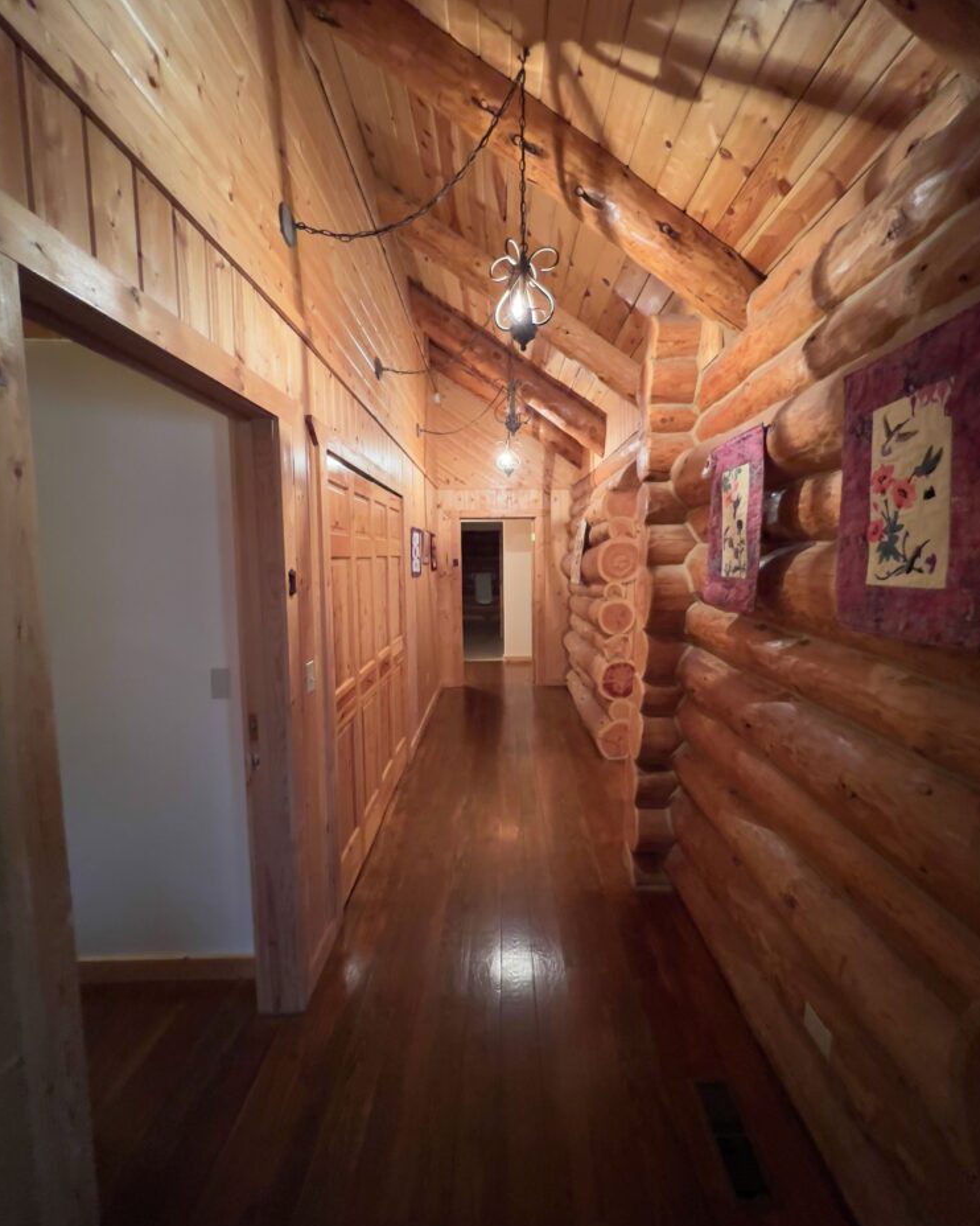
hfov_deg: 87.9
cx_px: 503
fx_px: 508
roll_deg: +0.8
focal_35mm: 14
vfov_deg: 100.7
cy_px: 612
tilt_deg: -5.4
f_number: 1.8
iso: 800
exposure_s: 1/40
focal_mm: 1.57
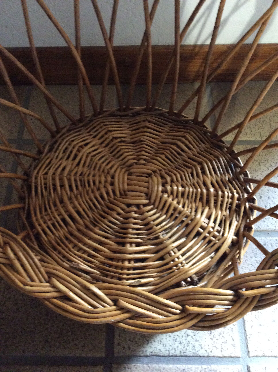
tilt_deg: -61.5
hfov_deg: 44.1
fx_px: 344
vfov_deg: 56.9
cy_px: 186
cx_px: 139
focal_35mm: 32
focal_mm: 3.3
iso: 320
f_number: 2.4
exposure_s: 1/17
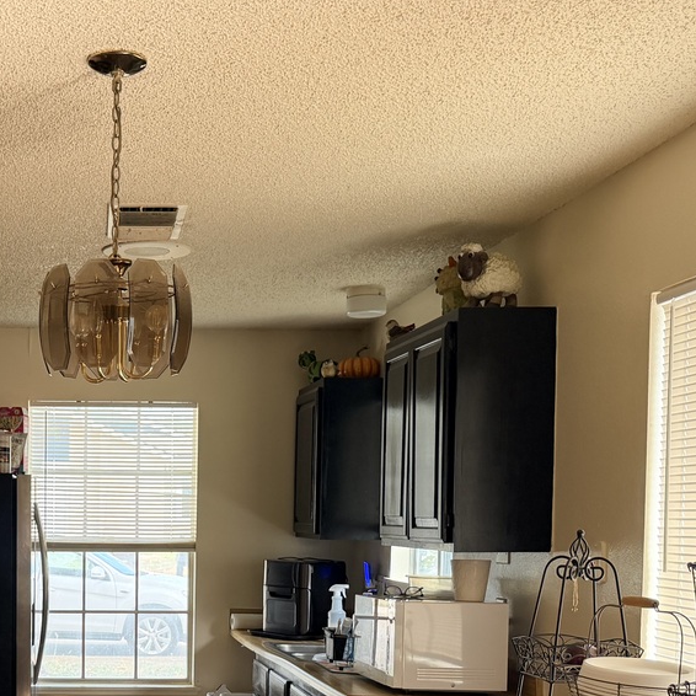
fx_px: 1228
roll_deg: +0.4
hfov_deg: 30.3
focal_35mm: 54
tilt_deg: -3.7
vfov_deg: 30.7
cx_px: 75
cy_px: 574
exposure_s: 1/207
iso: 200
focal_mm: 6.76
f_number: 1.78
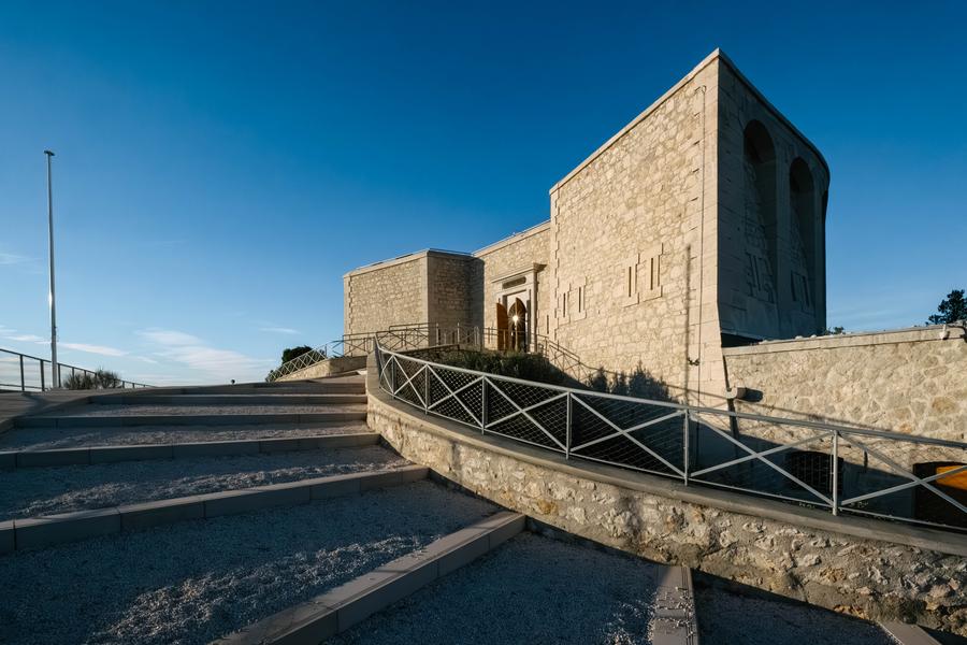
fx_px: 403
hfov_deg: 100.4
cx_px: 484
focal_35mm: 15
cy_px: 322
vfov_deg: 77.3
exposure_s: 1/14000
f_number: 10
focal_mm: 10
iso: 8000
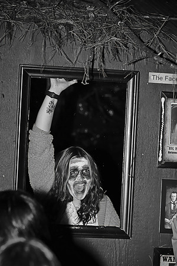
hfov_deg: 11.4
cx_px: 88
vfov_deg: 17.1
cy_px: 133
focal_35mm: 120
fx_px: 885
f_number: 5.6
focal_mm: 120
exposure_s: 1/60
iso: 400
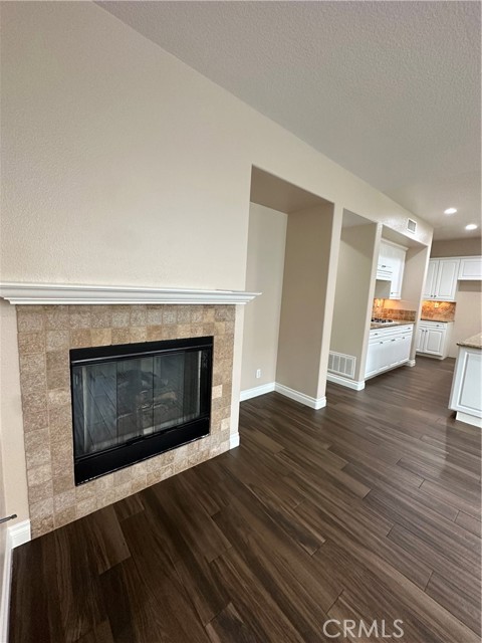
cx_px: 241
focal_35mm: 14
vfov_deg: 102.1
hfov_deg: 85.7
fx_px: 260
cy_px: 322
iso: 320
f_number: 2.2
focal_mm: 2.22
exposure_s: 1/60
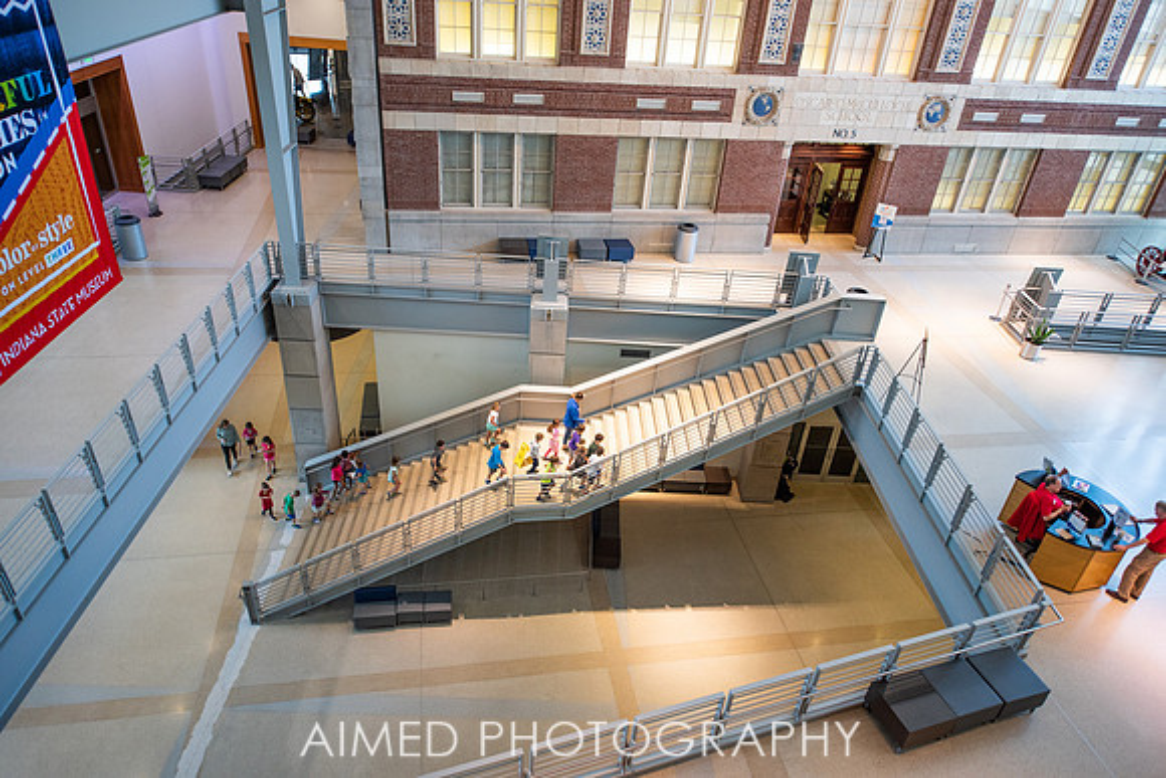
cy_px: 389
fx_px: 777
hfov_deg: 73.7
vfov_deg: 53.2
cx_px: 583
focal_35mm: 24
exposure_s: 1/250
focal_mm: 24
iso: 640
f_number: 2.8
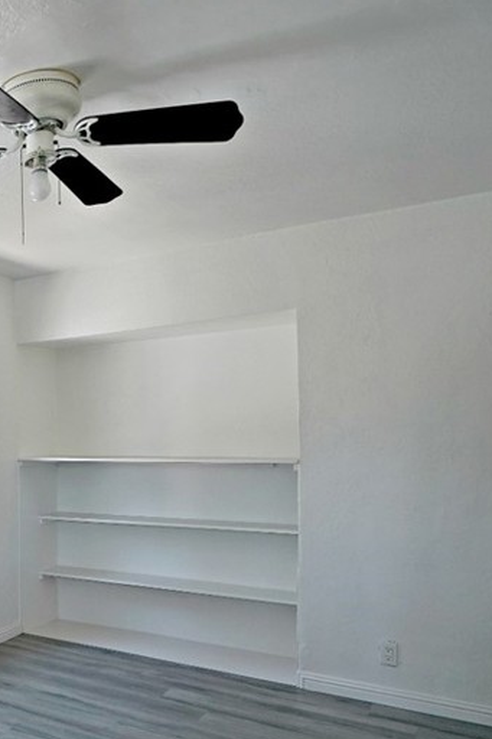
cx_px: -147
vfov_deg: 58.4
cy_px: 431
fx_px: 656
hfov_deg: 31.6
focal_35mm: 32
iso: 400
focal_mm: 16
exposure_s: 1/160
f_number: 4
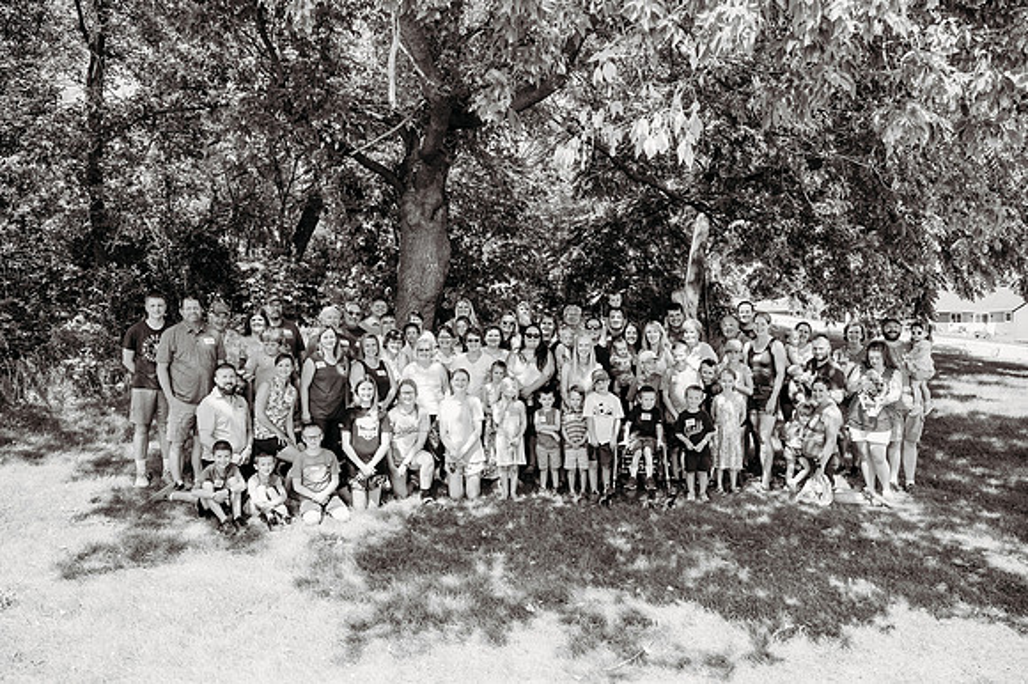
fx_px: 813
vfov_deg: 45.6
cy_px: 342
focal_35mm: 28
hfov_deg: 64.6
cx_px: 514
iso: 160
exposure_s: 1/200
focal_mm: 28.5
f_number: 4.5
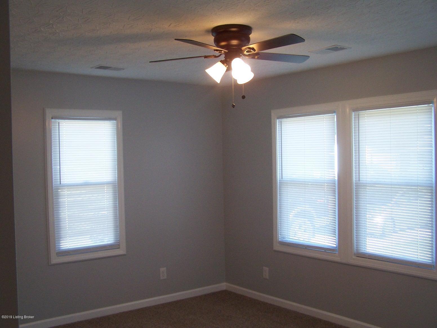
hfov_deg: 49.0
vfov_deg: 37.7
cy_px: 164
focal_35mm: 38
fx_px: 480
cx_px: 218
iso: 140
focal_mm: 6.3
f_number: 2.8
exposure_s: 1/60
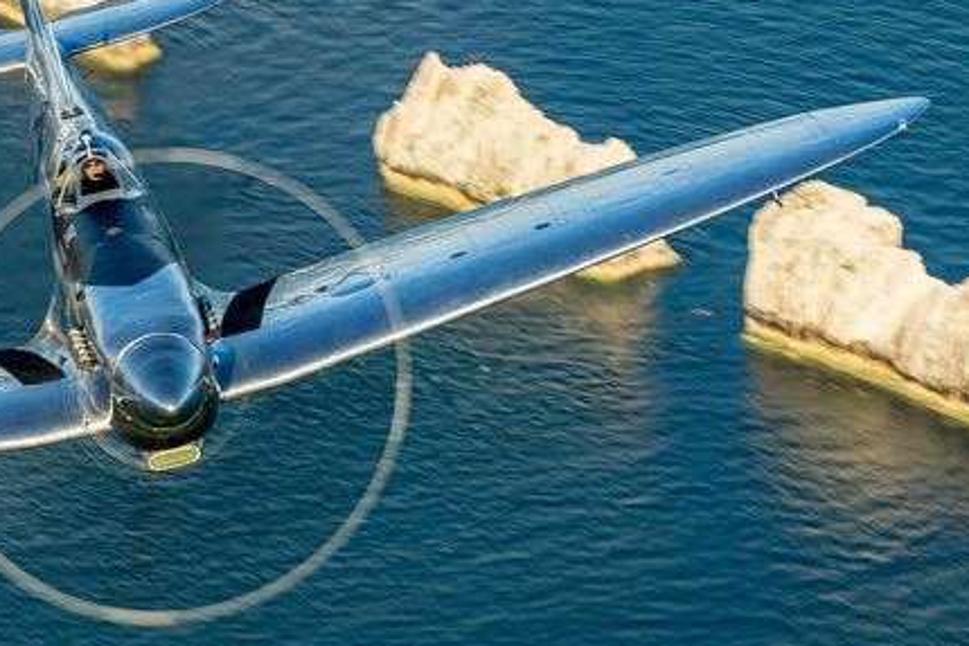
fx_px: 8427
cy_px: 383
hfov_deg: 6.6
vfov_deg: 4.4
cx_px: 220
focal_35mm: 313
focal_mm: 86
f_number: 9
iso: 64
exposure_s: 1/60
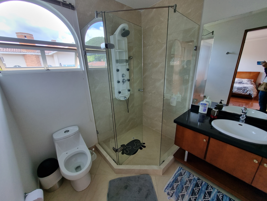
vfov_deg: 89.9
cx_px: 134
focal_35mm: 13
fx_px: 100
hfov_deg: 106.2
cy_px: 100
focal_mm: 1.74
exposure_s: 1/60
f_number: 2.2
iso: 64
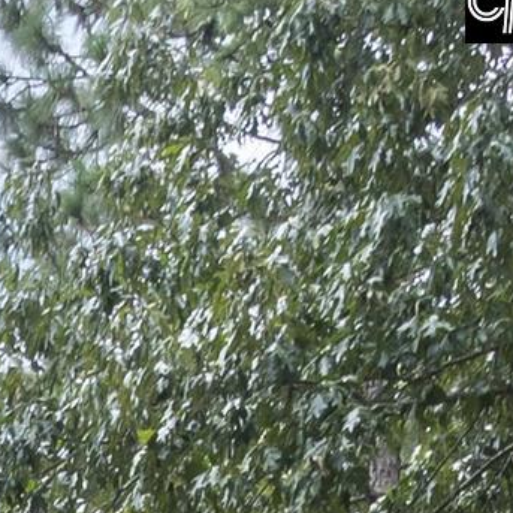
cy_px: 1214
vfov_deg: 13.1
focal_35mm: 102
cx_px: -1261
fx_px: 1712
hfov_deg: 9.6
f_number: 7.1
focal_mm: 11
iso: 250
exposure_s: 1/100
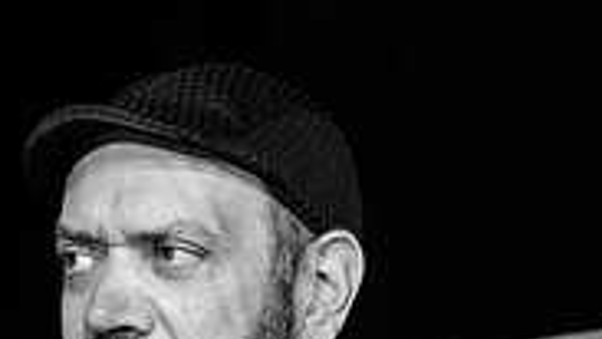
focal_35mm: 748
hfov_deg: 2.9
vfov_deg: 1.6
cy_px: 630
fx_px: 11942
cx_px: -184
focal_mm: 150
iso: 1100
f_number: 4
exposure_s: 1/125
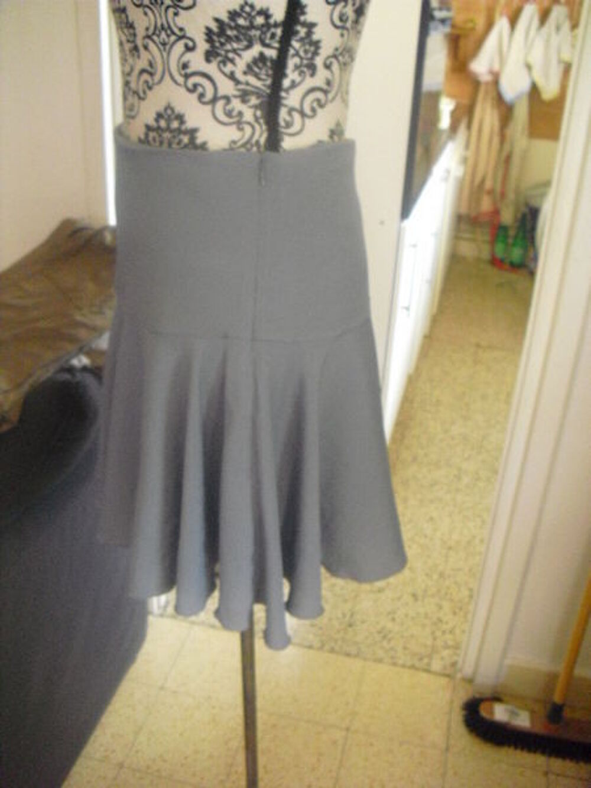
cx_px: 296
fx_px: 819
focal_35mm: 36
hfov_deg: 39.7
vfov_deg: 51.4
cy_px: 394
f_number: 3.1
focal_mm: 6.3
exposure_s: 1/25
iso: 800
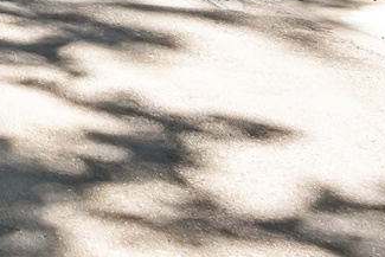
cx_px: -512
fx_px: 2022
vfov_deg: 6.8
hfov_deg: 9.7
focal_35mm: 189
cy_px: -412
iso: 100
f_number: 7.1
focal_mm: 20
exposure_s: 1/80
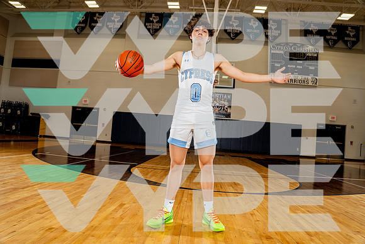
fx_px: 243
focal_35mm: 24
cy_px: 122
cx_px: 182
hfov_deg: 73.7
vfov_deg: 53.2
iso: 400
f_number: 5.6
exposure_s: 1/250
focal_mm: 24
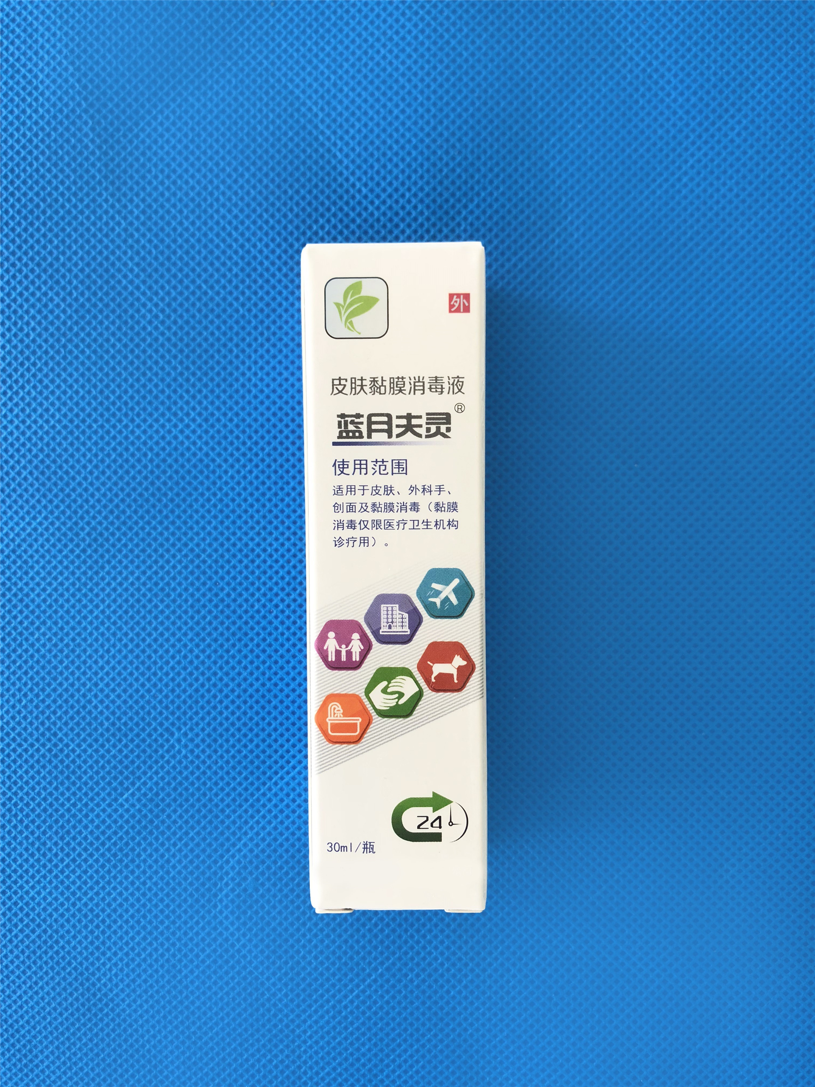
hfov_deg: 49.7
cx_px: 408
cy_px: 544
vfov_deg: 63.4
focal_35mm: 28
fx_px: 879
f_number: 1.8
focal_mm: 3.99
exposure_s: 1/40
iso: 25
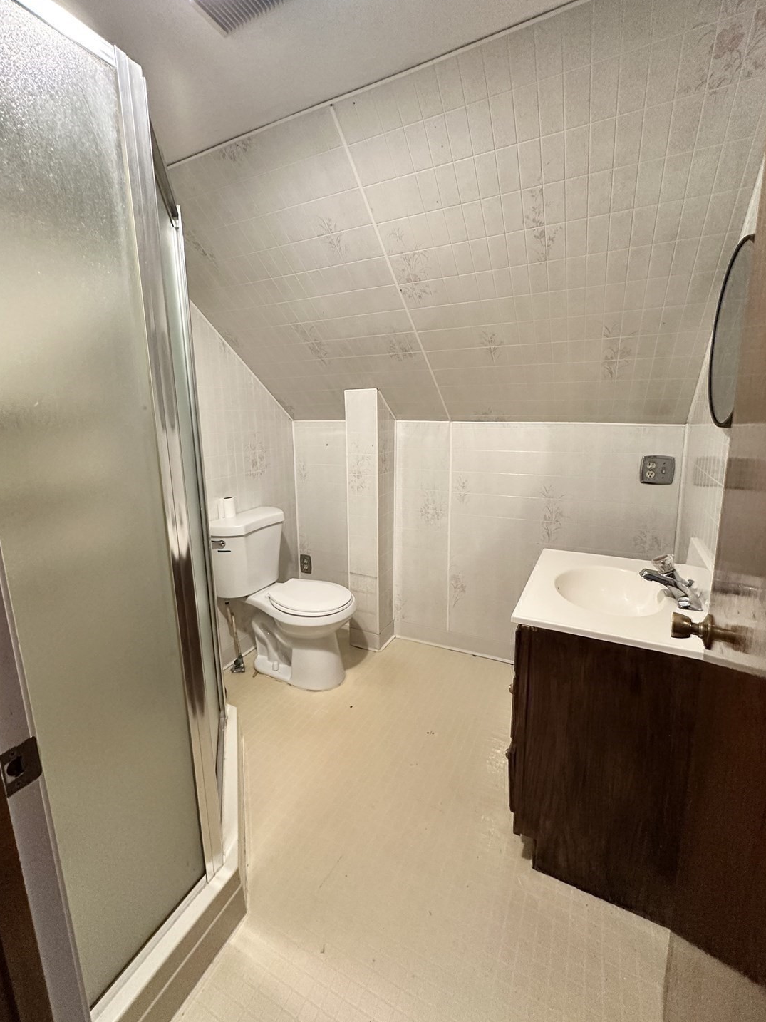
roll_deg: +0.4
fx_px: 443
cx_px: 373
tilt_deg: -10.6
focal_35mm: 15
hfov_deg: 81.7
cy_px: 491
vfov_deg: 98.1
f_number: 2.2
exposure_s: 1/60
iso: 500
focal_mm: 2.22
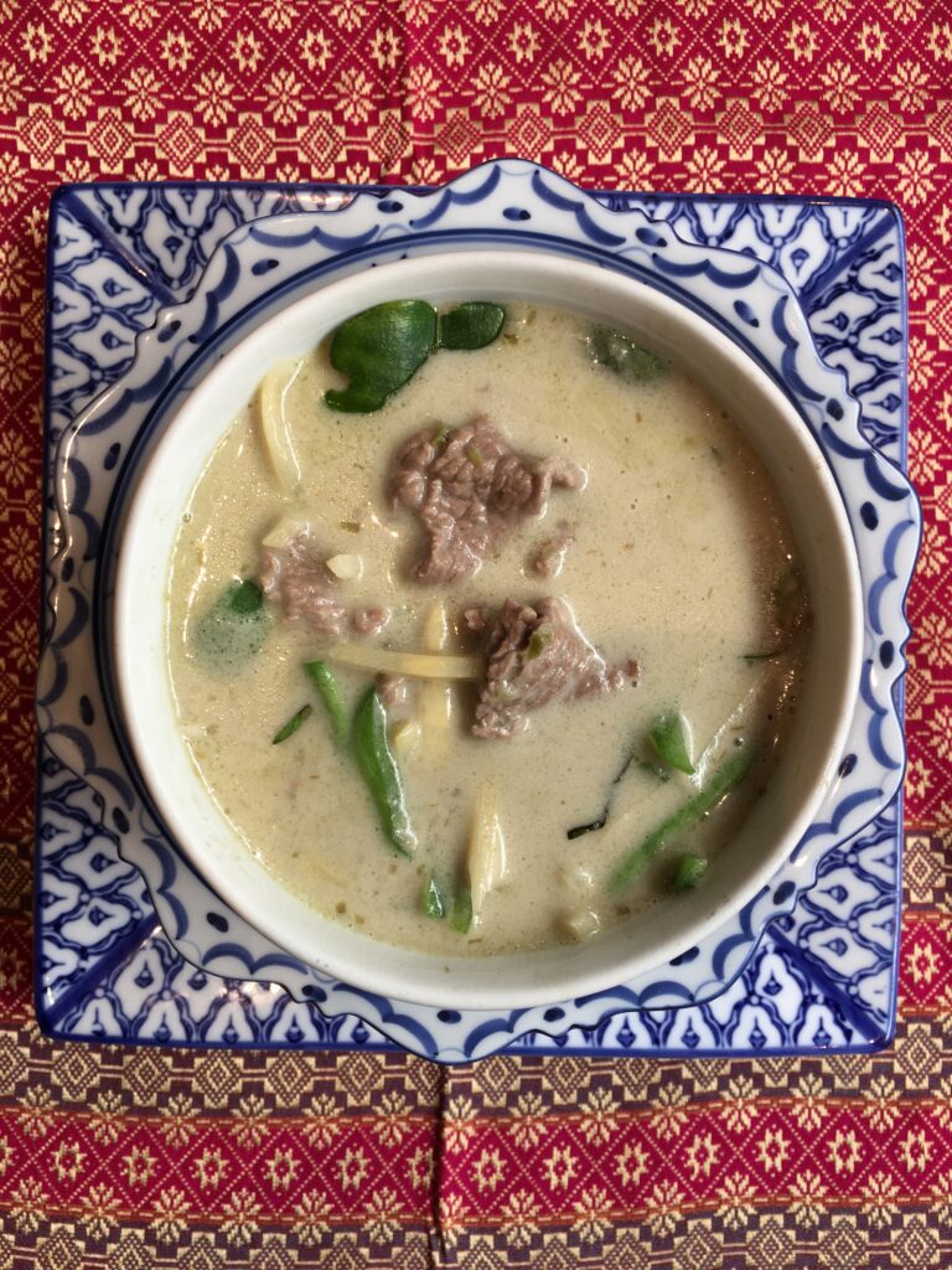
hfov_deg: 48.2
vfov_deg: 61.7
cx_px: 476
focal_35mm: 29
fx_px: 1063
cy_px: 635
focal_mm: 4.15
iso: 32
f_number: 2.2
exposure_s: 1/50
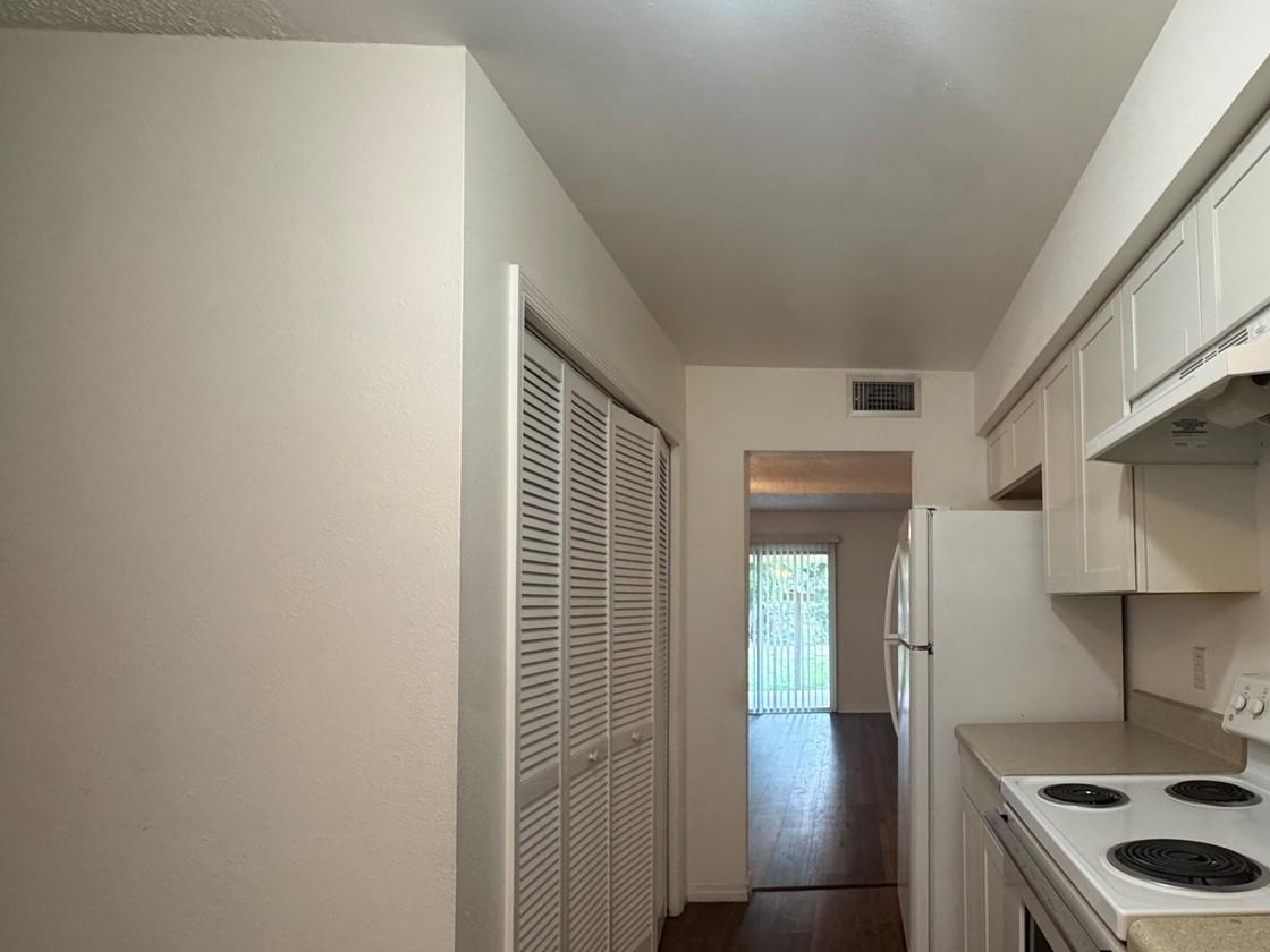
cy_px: 567
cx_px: 898
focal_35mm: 20
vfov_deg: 65.4
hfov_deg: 77.6
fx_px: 734
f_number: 2.2
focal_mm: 2.22
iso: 320
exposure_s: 1/120
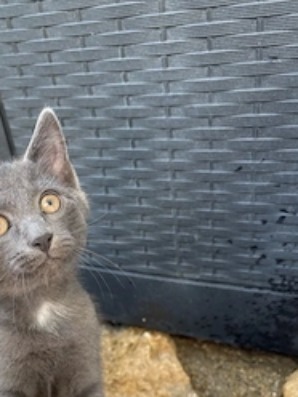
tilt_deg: -38.9
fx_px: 482
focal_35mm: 42
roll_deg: +10.3
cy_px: 311
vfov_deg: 43.0
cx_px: 69
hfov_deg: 33.6
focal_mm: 5.96
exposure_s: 1/121
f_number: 1.6
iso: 50
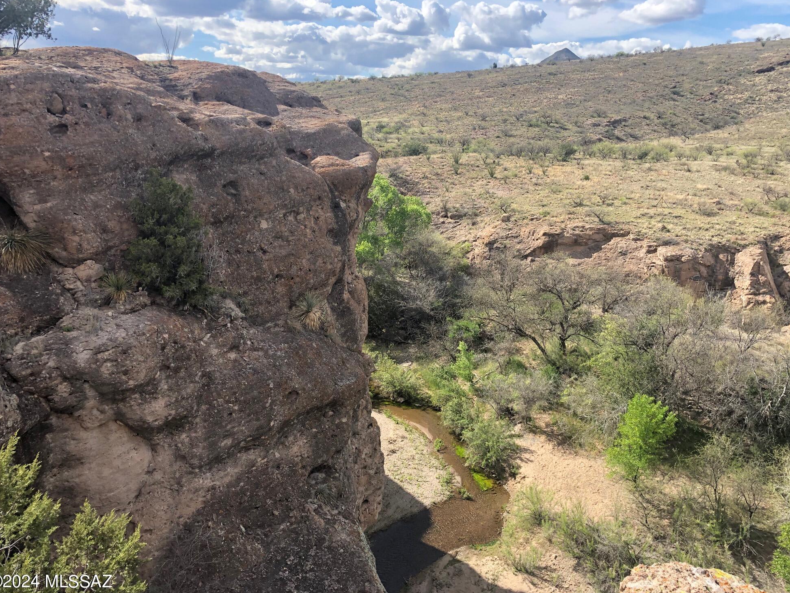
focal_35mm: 29
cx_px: 397
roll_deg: -1.0
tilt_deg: -16.3
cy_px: 302
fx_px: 662
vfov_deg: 48.2
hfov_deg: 61.7
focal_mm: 4
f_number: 1.8
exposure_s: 1/906
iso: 20
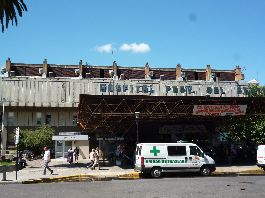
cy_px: 99
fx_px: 314
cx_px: 132
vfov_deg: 35.1
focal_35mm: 41
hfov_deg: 45.8
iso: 100
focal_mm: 7.3
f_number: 3.7
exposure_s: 1/500
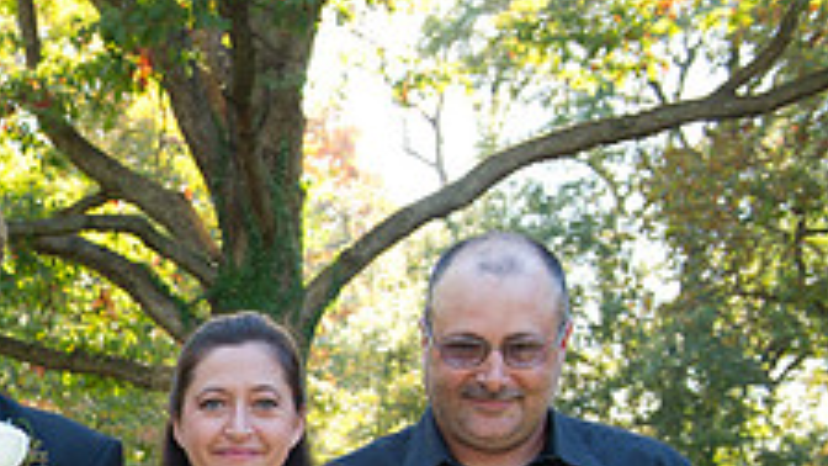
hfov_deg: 21.2
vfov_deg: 12.6
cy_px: 662
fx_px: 2020
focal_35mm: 92
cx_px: -229
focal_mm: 34
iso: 500
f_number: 5.6
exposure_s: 1/160
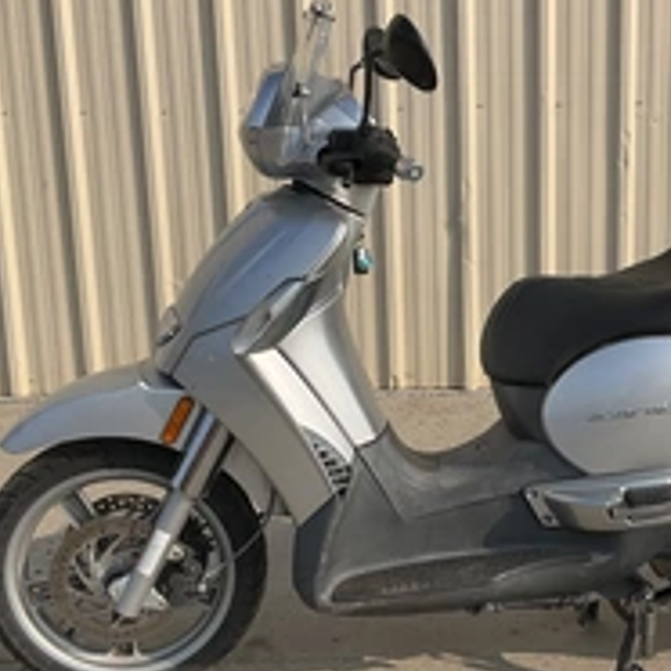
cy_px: 382
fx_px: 1206
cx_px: 447
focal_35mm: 55
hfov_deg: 30.9
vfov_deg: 31.0
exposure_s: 1/1912
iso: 25
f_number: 1.8
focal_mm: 3
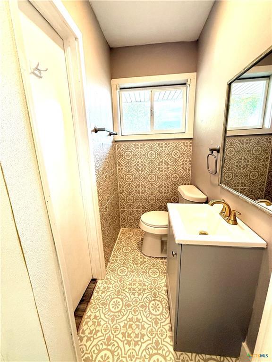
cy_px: 181
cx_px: 136
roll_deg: +1.4
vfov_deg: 102.1
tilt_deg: -11.6
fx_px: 147
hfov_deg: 85.7
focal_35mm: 14
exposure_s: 1/120
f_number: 2.2
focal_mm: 2.22
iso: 125
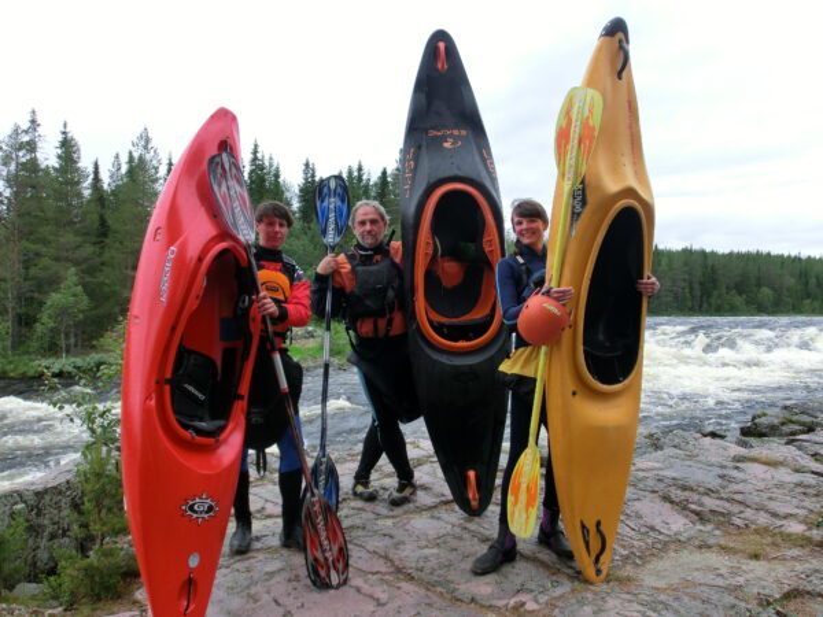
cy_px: 308
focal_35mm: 33
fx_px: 785
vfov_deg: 42.9
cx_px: 412
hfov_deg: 55.4
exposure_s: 1/320
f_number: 3.7
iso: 100
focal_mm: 5.86
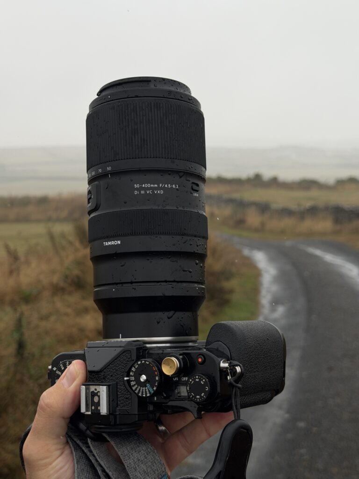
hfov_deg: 30.3
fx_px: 664
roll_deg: +1.5
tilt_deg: -8.9
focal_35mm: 48
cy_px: 240
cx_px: 180
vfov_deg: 39.7
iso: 64
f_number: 1.78
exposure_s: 1/855
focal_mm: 6.76
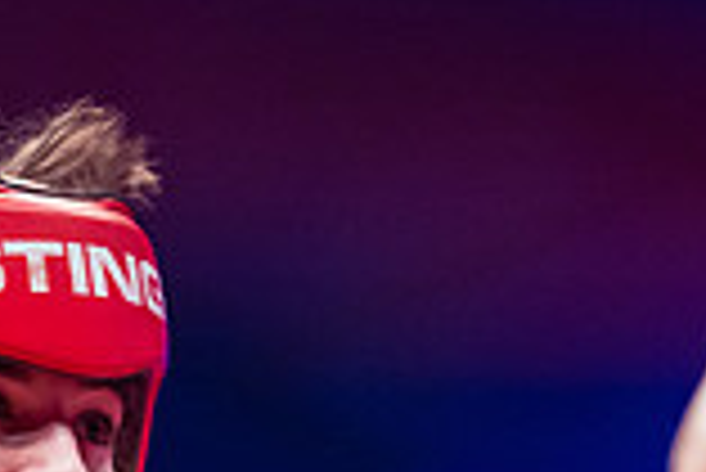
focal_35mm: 362
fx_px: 7106
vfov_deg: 3.8
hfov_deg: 5.7
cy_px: 816
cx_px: 261
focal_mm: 98
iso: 3200
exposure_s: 1/1000
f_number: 2.5
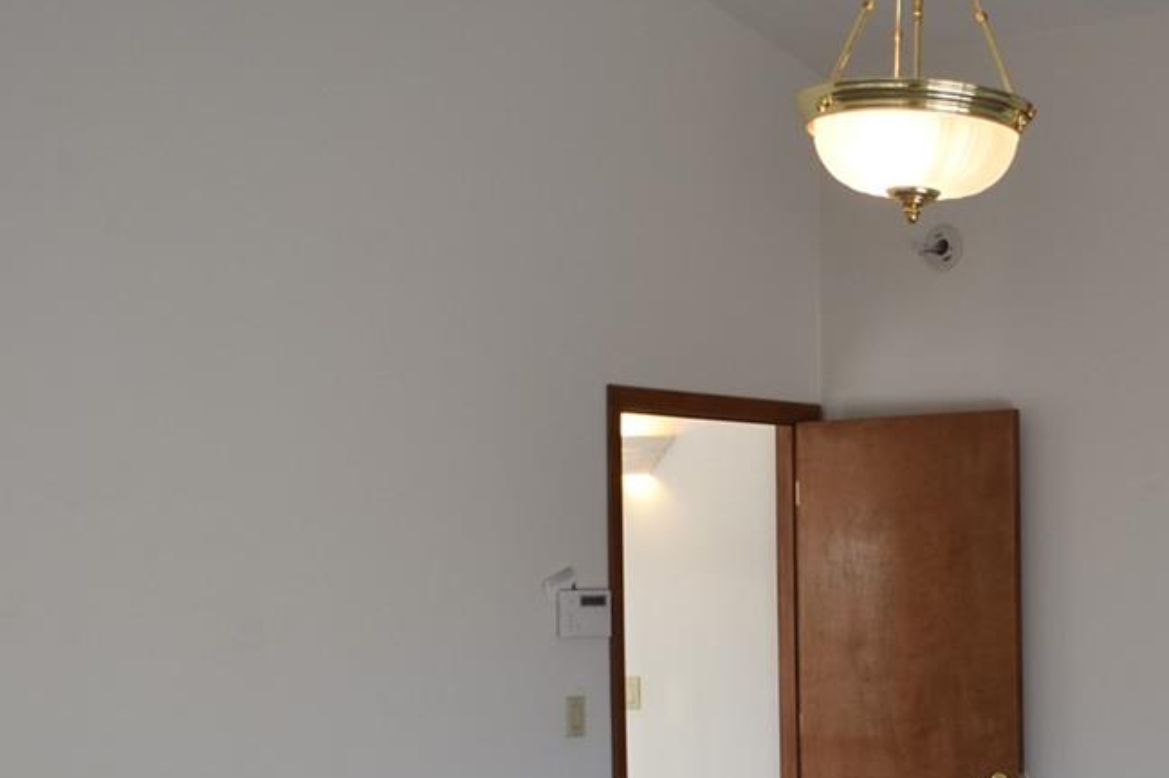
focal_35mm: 85
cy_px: 626
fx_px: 2766
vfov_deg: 15.9
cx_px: 1126
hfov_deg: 23.0
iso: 400
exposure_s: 1/80
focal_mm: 23
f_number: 4.5
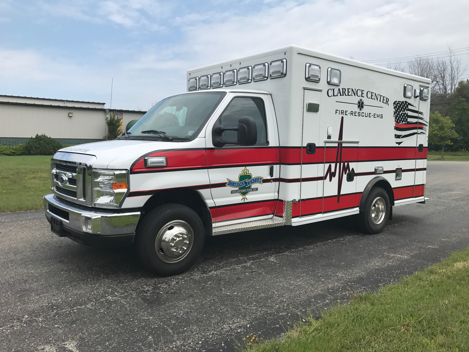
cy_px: 176
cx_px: 234
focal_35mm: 28
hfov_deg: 63.4
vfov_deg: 49.7
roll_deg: +0.8
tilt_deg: -1.5
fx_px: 379
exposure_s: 1/2660
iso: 20
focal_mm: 3.99
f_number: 1.8
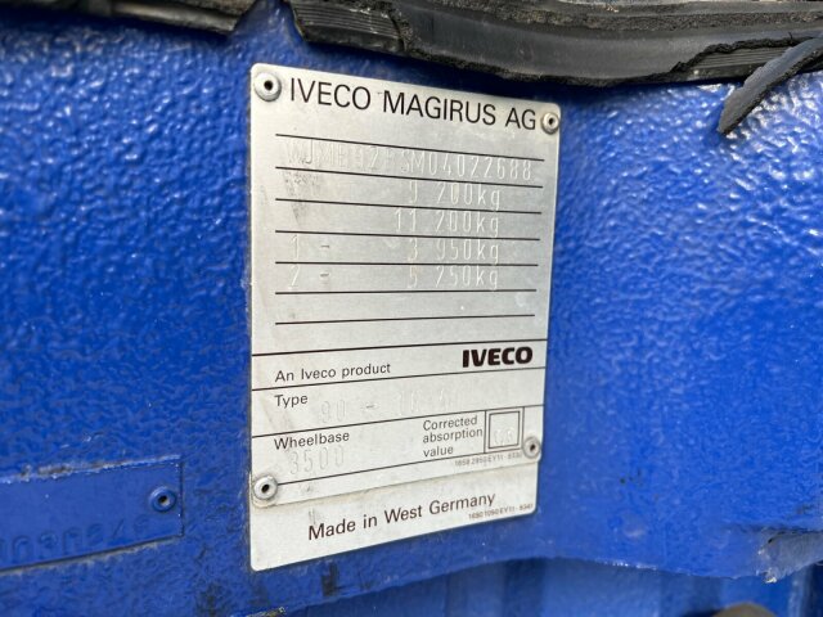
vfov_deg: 53.1
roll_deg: -1.4
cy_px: 308
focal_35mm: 26
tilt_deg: -8.0
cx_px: 412
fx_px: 618
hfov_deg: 67.3
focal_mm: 5.7
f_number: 1.5
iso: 50
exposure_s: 1/121
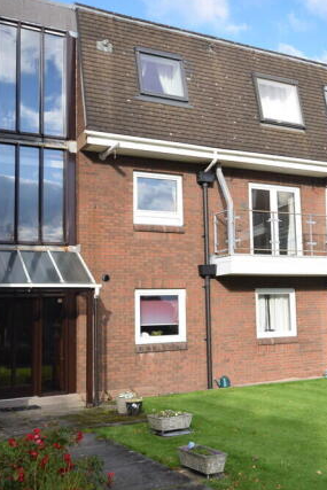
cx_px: 270
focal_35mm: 46
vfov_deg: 42.7
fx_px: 626
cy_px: 246
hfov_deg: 28.5
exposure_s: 1/250
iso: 220
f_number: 8
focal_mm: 20
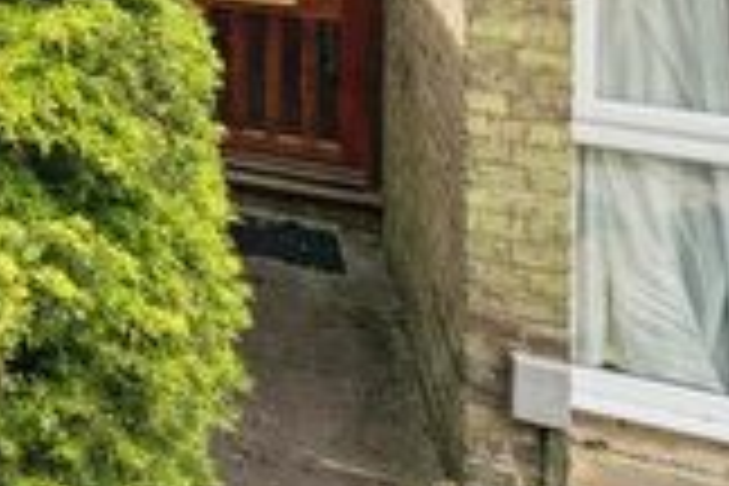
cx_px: -774
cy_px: -488
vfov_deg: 15.6
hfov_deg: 18.1
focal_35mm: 69
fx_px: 1397
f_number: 13
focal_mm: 16
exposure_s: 1/125
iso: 640
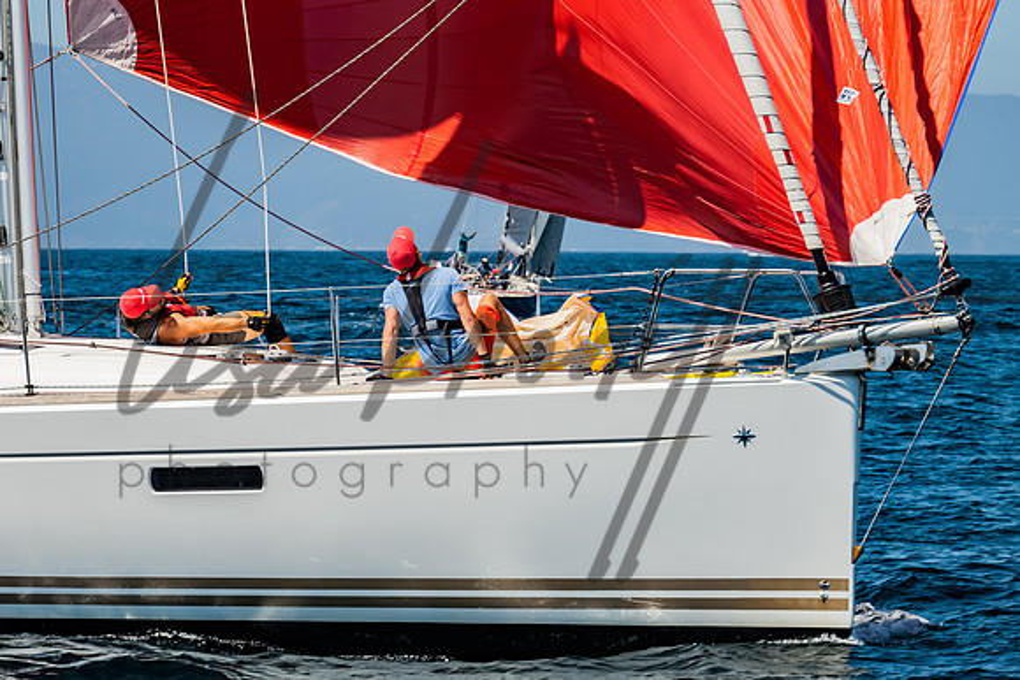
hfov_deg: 11.0
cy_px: 295
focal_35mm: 187
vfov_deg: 7.3
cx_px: 456
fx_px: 5300
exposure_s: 1/400
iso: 160
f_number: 6.3
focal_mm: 105
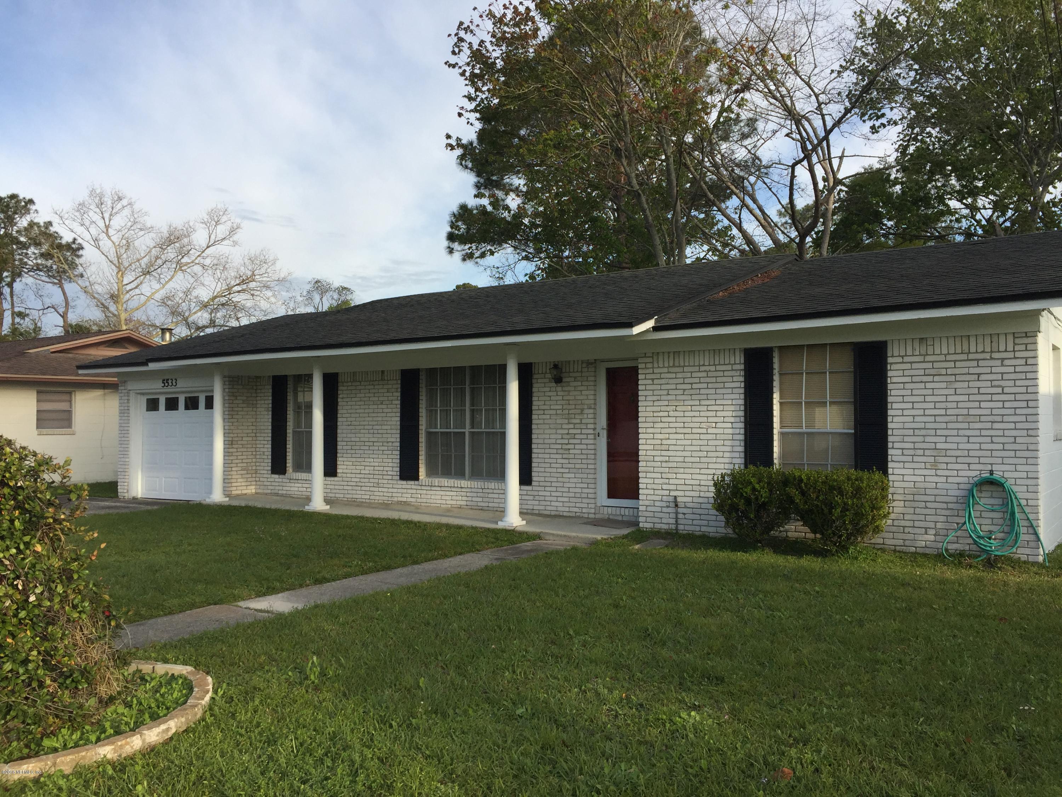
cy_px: 398
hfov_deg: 61.7
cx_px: 531
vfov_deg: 48.2
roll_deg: +0.1
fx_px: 890
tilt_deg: +1.3
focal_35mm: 29
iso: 32
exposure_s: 1/898
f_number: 2.2
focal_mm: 4.15
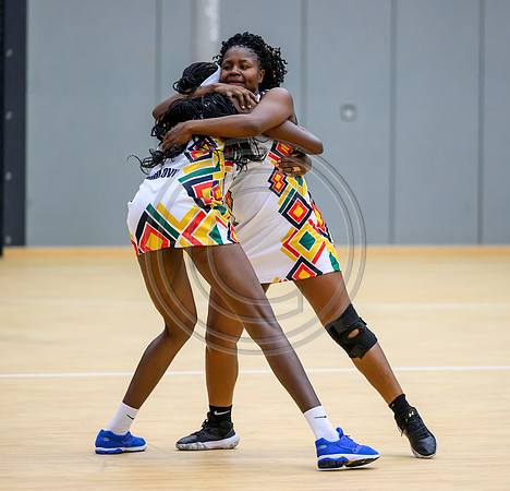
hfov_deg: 6.7
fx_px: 4326
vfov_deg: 6.5
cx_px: 333
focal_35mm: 265
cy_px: 251
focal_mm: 190
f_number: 2.8
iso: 4000
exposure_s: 1/1000
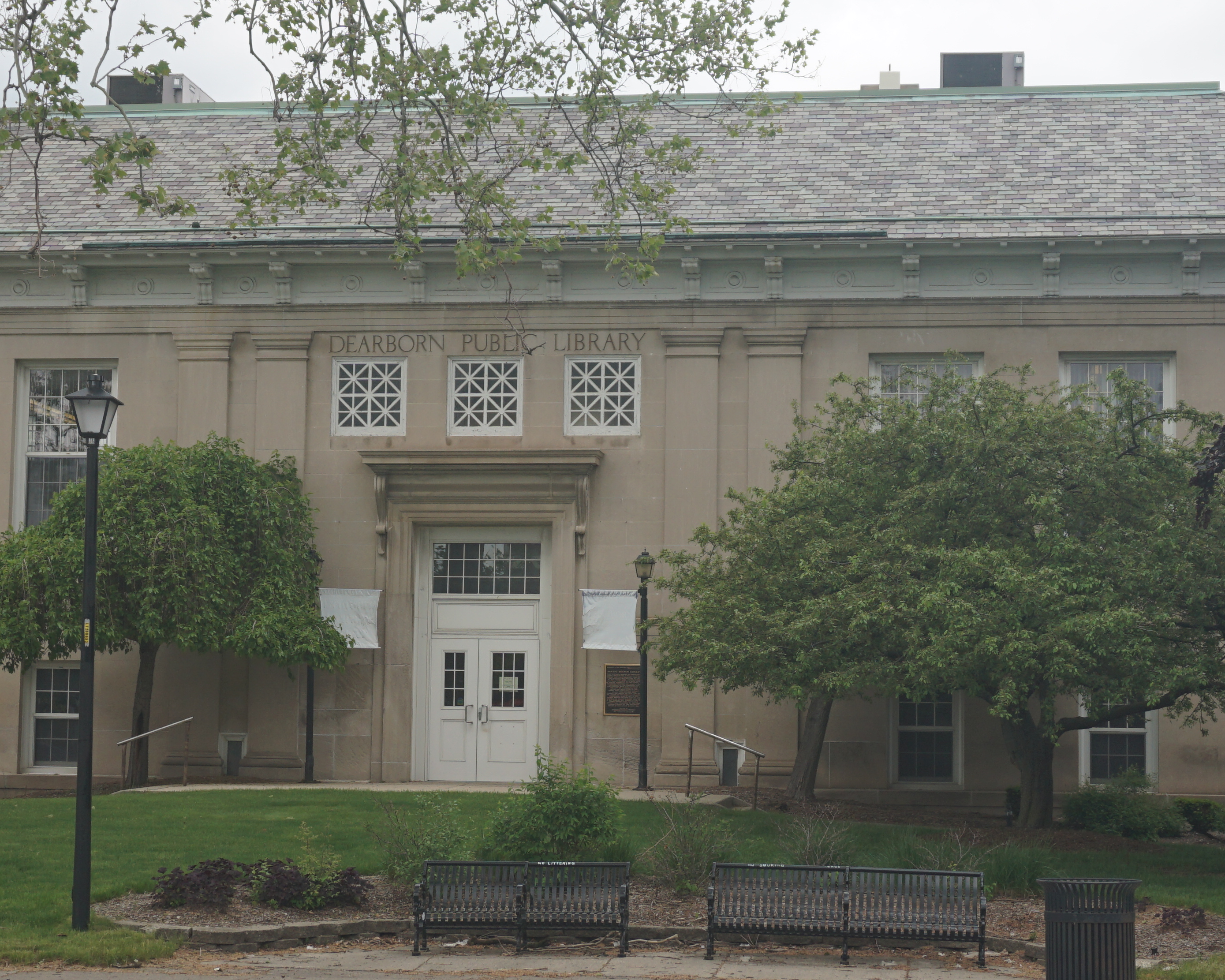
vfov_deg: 20.2
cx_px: 571
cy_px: 455
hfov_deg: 25.1
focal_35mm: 76
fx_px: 2756
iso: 100
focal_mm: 25
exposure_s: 1/200
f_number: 6.3
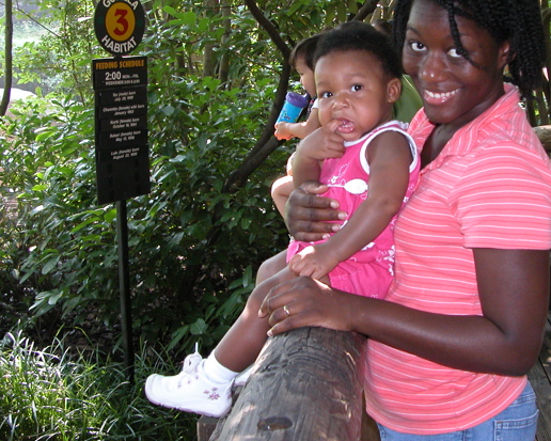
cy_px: 172
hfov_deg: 35.2
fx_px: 864
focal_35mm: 53
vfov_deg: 28.5
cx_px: 344
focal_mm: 8.9
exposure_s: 1/60
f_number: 2.8
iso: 200
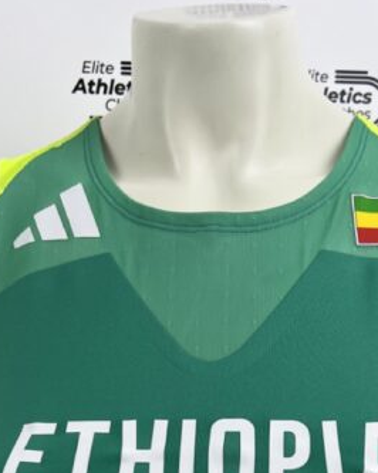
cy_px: 537
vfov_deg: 27.9
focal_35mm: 61
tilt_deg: -13.8
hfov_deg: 24.9
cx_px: 225
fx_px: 854
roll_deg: +0.5
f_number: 1.5
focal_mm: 5.7
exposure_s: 1/121
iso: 100
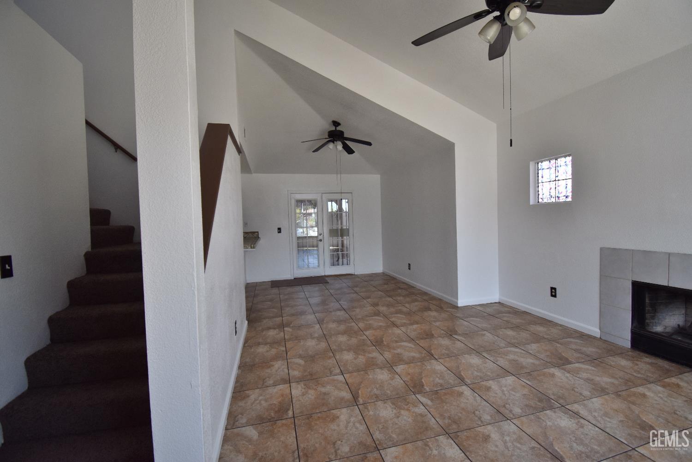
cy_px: 231
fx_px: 288
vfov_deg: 77.3
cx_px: 346
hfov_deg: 100.4
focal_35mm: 15
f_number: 4.5
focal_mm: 10
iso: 400
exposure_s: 1/250
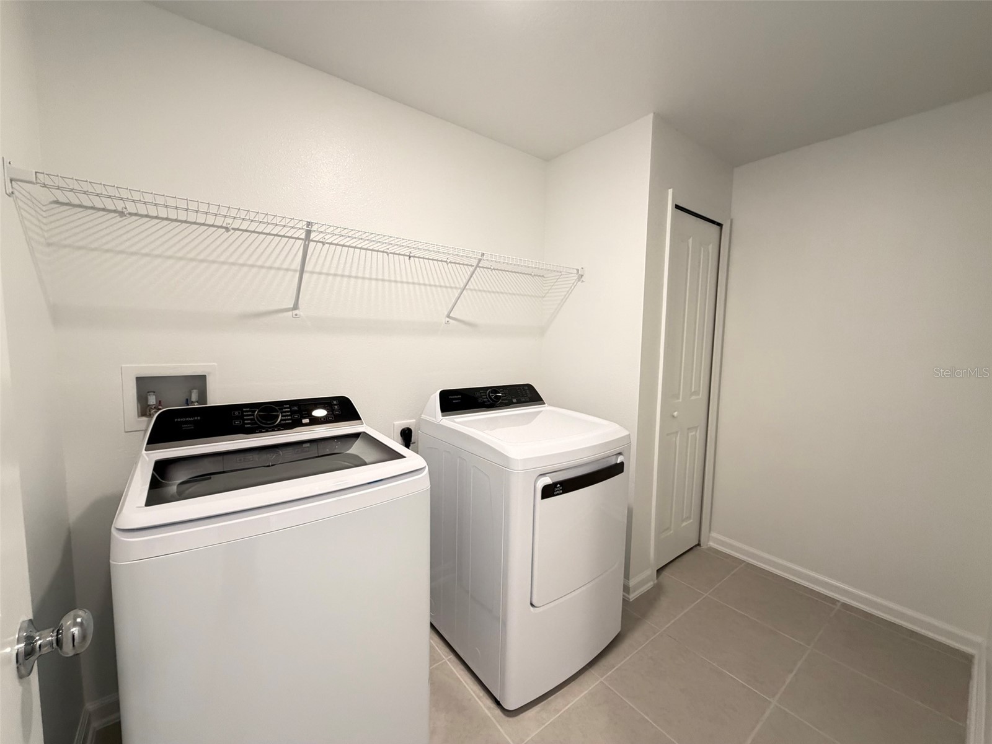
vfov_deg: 85.7
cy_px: 372
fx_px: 401
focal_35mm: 14
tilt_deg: -5.6
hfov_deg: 102.1
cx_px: 496
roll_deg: -0.2
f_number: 2.2
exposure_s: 1/60
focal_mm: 2.22
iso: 320
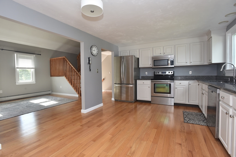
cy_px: 78
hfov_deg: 93.3
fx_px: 111
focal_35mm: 17
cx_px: 118
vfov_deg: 70.5
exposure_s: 1/60
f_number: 7.1
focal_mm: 17
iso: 1250
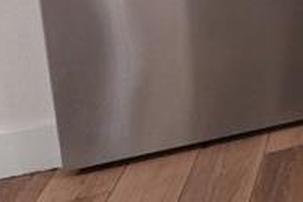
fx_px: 741
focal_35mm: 88
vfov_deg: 12.6
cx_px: 722
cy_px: -258
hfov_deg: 14.8
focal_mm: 11
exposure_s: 1/160
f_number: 2.2
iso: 1250
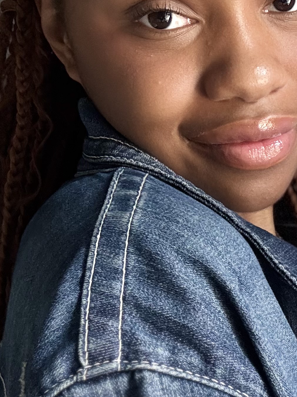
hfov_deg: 20.8
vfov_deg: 28.1
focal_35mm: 69
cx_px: 280
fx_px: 789
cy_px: 218
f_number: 1.9
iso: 320
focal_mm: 2.69
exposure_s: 1/41
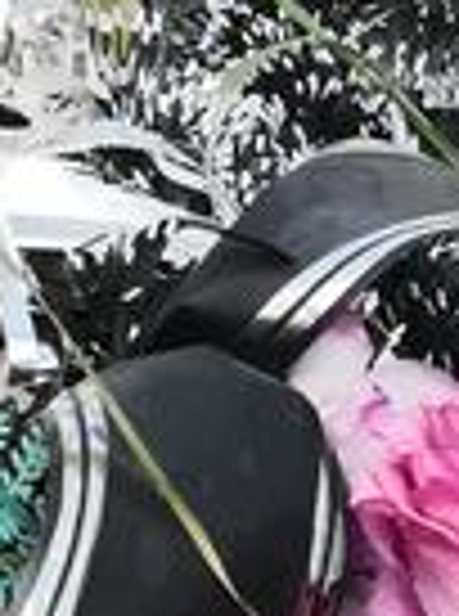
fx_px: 4991
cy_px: -270
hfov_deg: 5.1
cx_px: 999
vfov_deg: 7.0
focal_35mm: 281
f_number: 1.6
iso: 50
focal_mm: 3.95
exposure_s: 1/1022
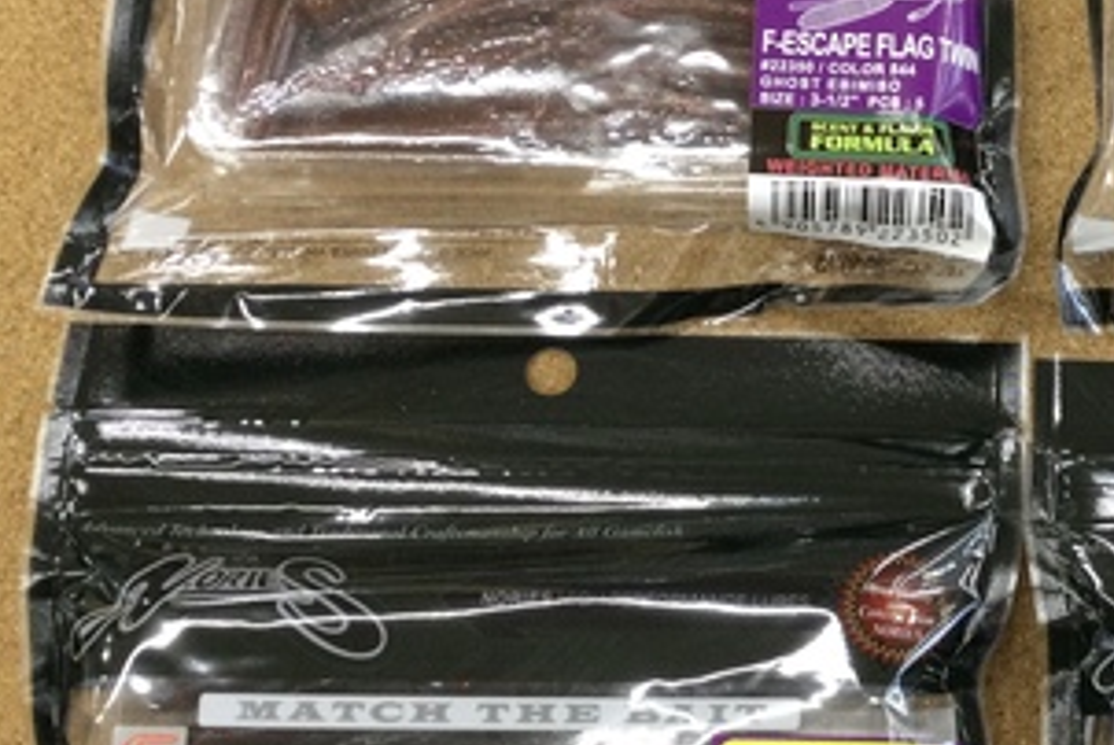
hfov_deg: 29.8
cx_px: 1044
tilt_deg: -77.2
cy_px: 369
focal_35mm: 64
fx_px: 1982
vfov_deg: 21.3
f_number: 2.4
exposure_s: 1/30
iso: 40
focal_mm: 3.3
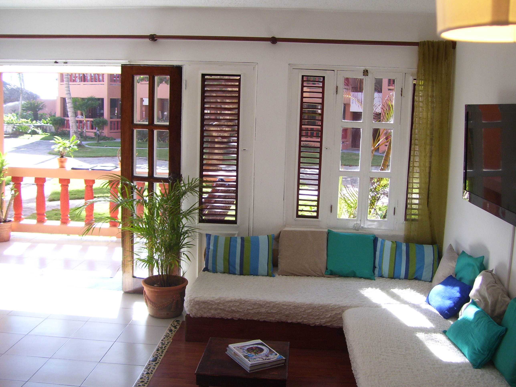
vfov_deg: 38.7
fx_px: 552
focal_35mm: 37
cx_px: 258
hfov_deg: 50.1
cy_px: 194
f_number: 2.7
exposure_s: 1/125
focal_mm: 6
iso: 80
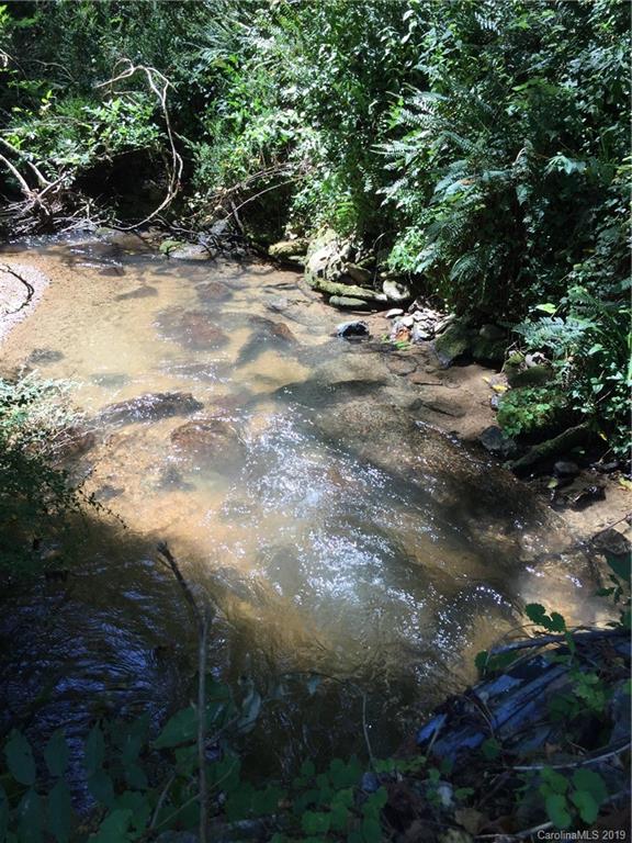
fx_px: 706
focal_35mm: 29
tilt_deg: -28.2
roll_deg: -0.8
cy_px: 422
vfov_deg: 61.7
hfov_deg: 48.2
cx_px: 316
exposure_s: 1/324
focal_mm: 4.15
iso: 32
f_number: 2.2
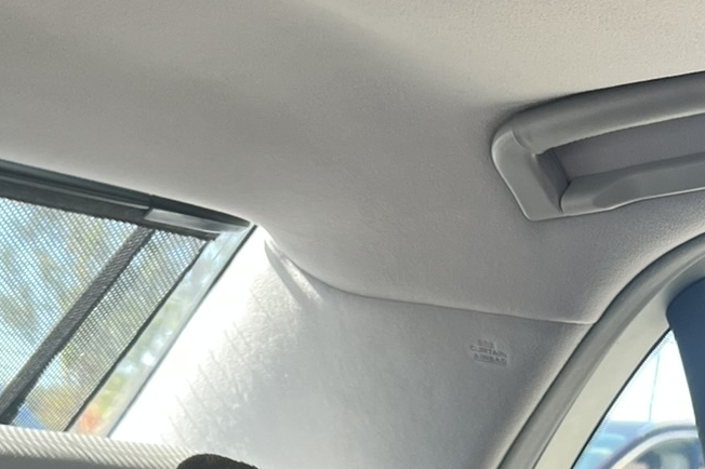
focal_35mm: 85
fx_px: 1664
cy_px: 838
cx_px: 418
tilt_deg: -12.5
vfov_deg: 14.2
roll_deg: -8.3
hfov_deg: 23.9
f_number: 1.5
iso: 80
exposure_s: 1/121
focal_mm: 5.7
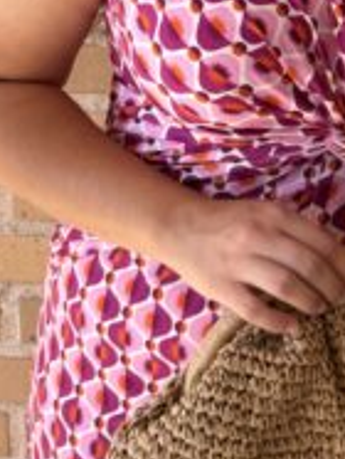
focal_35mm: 103
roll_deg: +0.5
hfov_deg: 13.7
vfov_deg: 18.0
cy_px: -114
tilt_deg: -8.0
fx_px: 1366
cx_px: 483
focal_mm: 6.76
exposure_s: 1/700
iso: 80
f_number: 1.78
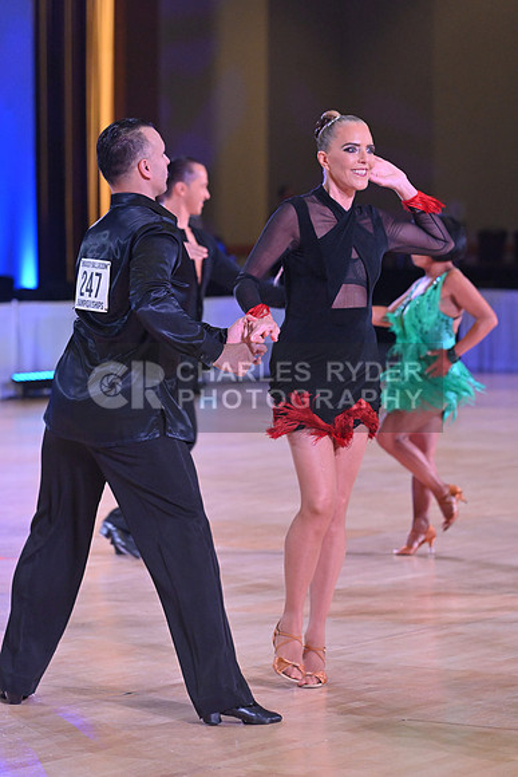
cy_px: 388
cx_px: 259
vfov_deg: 14.2
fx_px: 3127
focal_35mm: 145
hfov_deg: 9.5
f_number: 5
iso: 4000
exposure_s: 1/400
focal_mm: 145
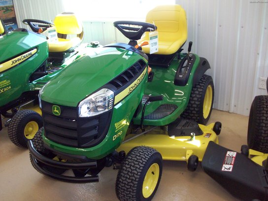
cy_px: 100
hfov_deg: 54.0
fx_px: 263
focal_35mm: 34
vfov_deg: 41.8
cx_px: 134
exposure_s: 1/60
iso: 160
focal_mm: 5.7
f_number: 2.8
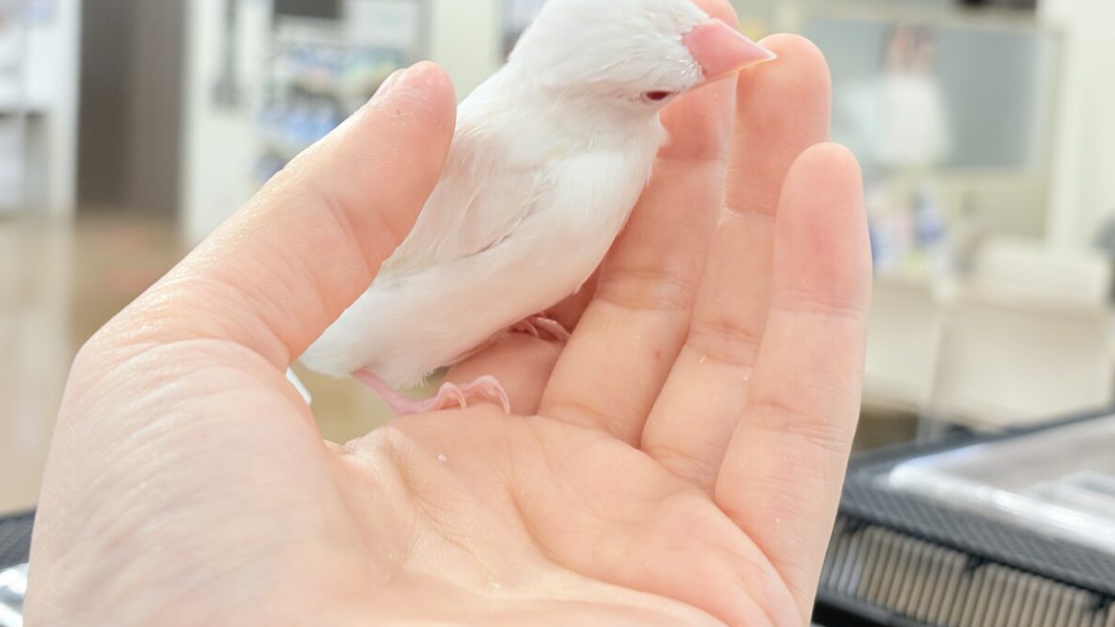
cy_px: 224
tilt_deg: -5.6
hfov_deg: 36.6
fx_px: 1685
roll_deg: -2.5
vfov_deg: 21.0
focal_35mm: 57
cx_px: 555
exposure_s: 1/100
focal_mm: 5.96
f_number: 1.6
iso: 80
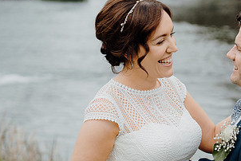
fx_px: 797
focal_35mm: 119
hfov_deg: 17.0
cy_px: 130
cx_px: 210
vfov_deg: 11.5
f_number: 2.8
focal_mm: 62
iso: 125
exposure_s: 1/800
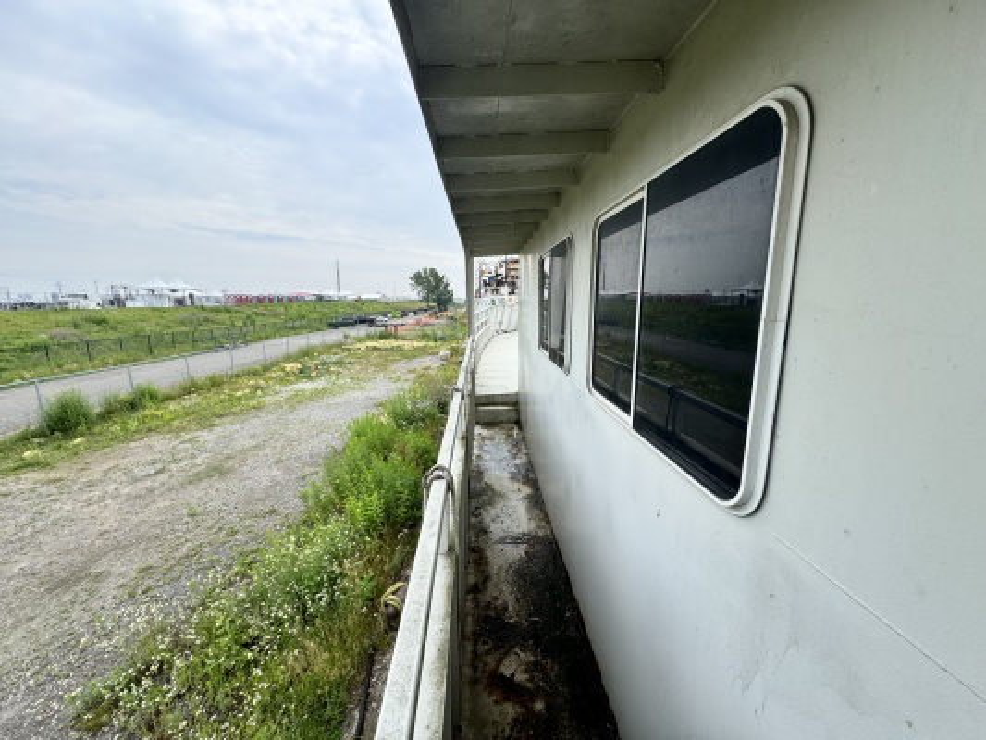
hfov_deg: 102.1
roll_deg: +1.6
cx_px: 493
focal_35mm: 14
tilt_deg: -9.6
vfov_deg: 85.7
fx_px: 399
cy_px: 370
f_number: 2.2
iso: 40
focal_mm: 2.22
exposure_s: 1/727
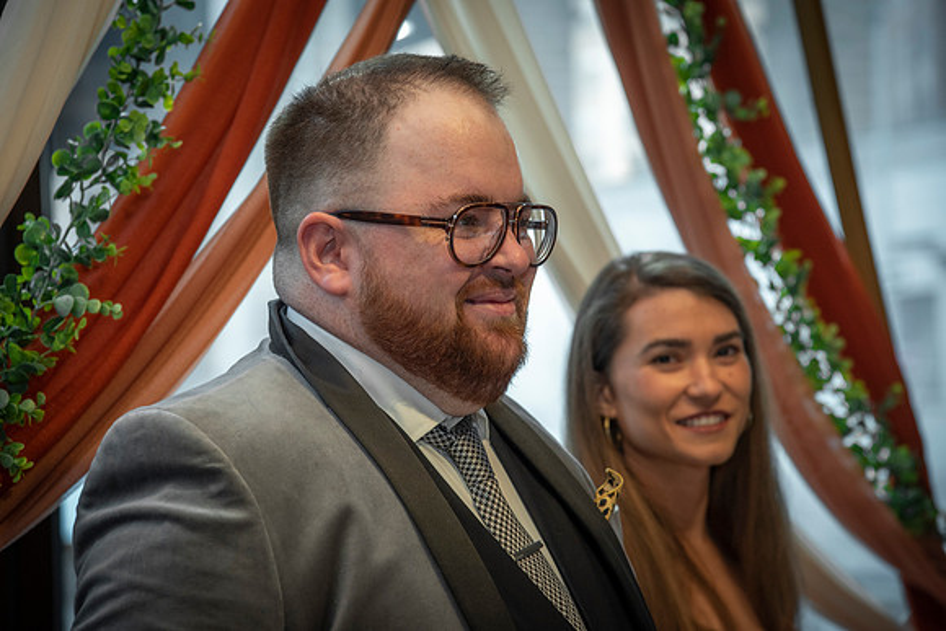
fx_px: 3154
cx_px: 473
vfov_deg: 11.4
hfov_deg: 17.1
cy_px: 316
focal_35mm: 120
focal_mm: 120
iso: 800
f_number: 5
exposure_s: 1/125
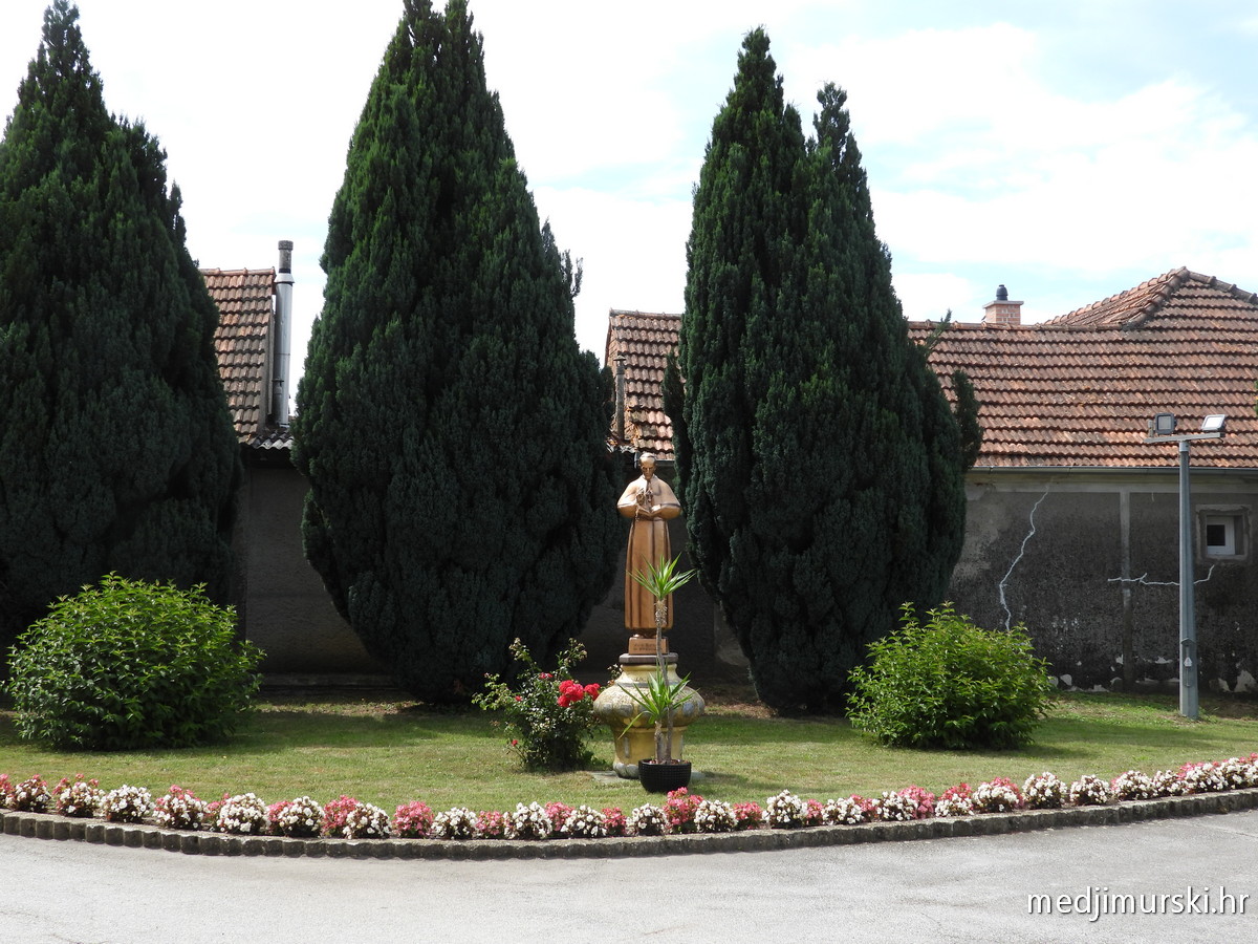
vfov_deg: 30.9
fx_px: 1708
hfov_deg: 40.4
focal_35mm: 47
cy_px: 472
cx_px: 629
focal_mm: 8.5
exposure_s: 1/640
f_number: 3.2
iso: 100
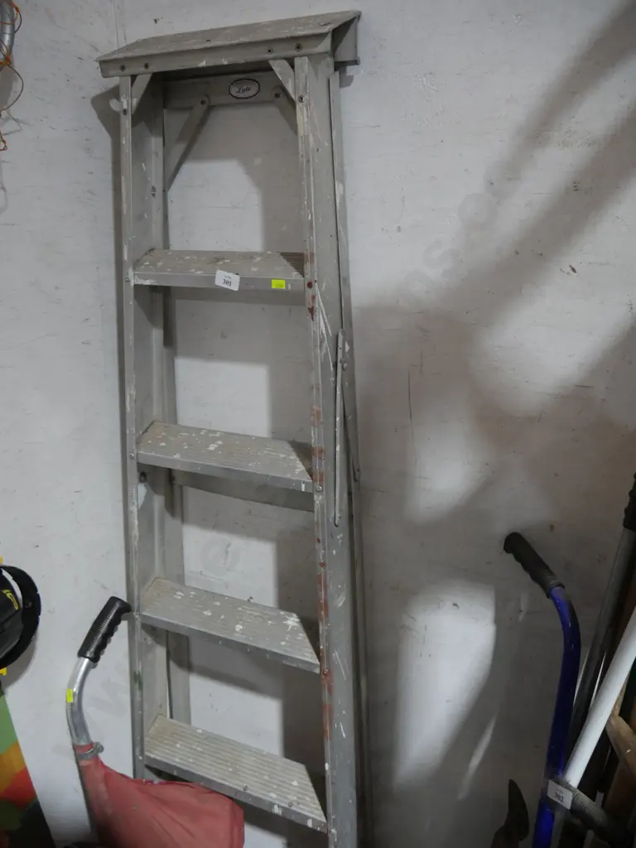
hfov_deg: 49.7
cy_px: 424
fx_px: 686
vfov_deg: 63.4
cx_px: 318
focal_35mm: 28
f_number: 3.5
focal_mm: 14
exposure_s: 1/60
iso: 1000
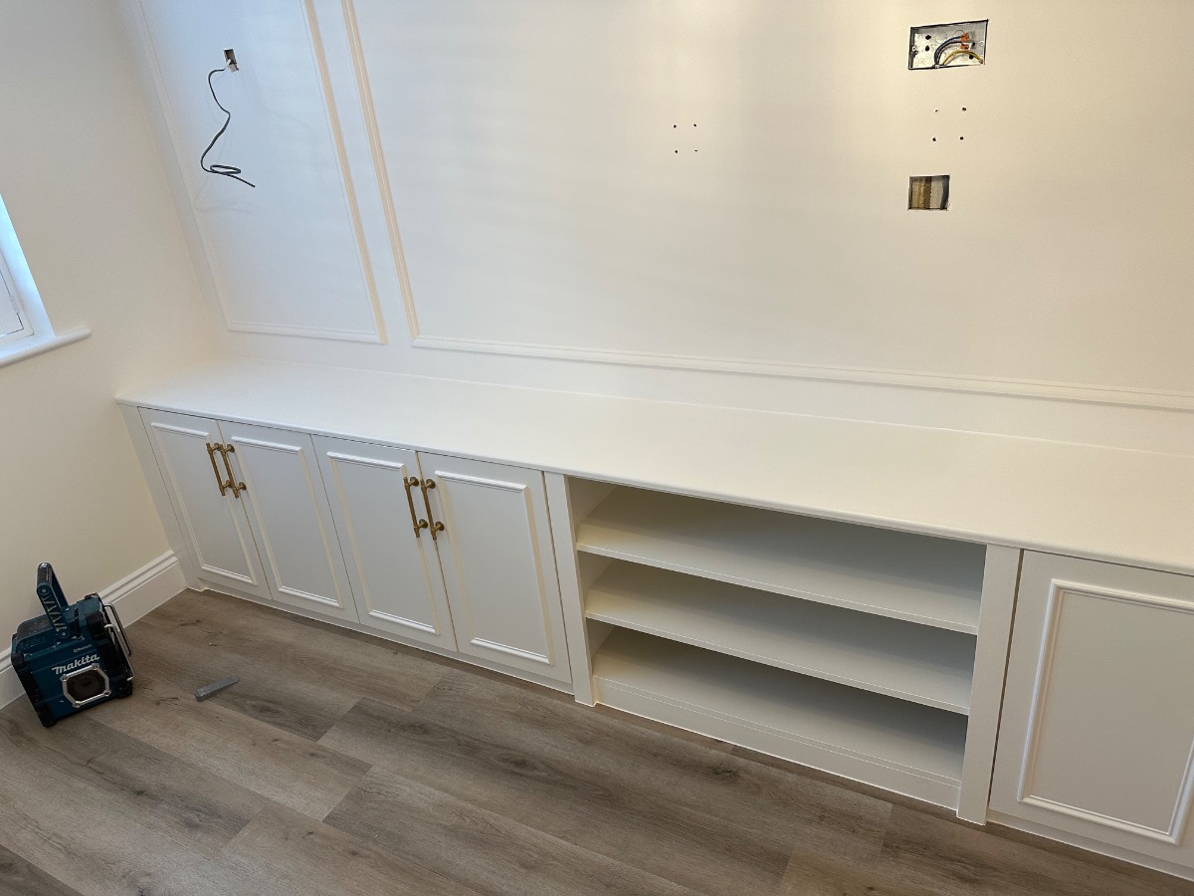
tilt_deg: -23.8
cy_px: 448
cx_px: 597
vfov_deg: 56.8
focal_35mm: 24
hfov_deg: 71.6
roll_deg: +8.6
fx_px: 828
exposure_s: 1/100
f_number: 1.78
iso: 125
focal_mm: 6.86
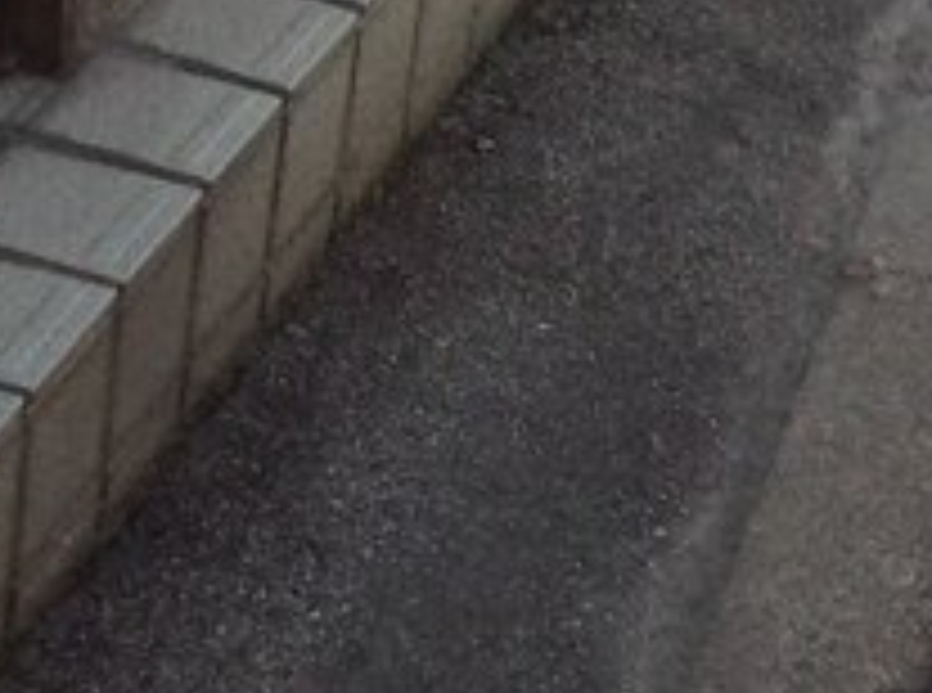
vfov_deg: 8.7
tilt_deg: -31.6
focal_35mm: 169
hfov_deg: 10.3
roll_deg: -18.0
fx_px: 4537
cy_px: 513
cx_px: 2181
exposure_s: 1/234
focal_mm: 4.28
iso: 50
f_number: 2.4
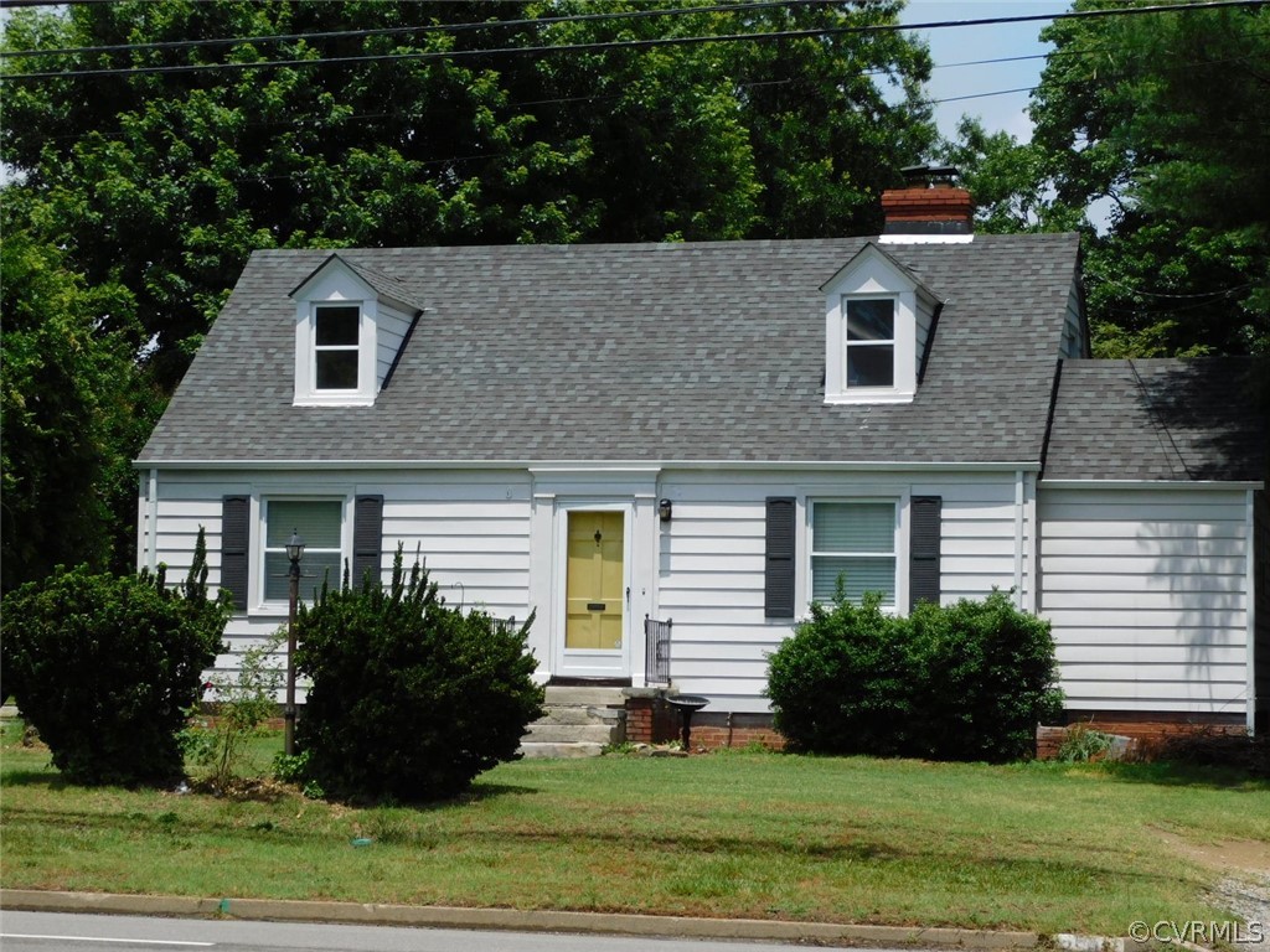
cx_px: 635
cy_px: 476
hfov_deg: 24.4
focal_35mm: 80
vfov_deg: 18.4
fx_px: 2935
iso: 125
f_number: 4.4
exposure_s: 1/1000
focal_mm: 14.2
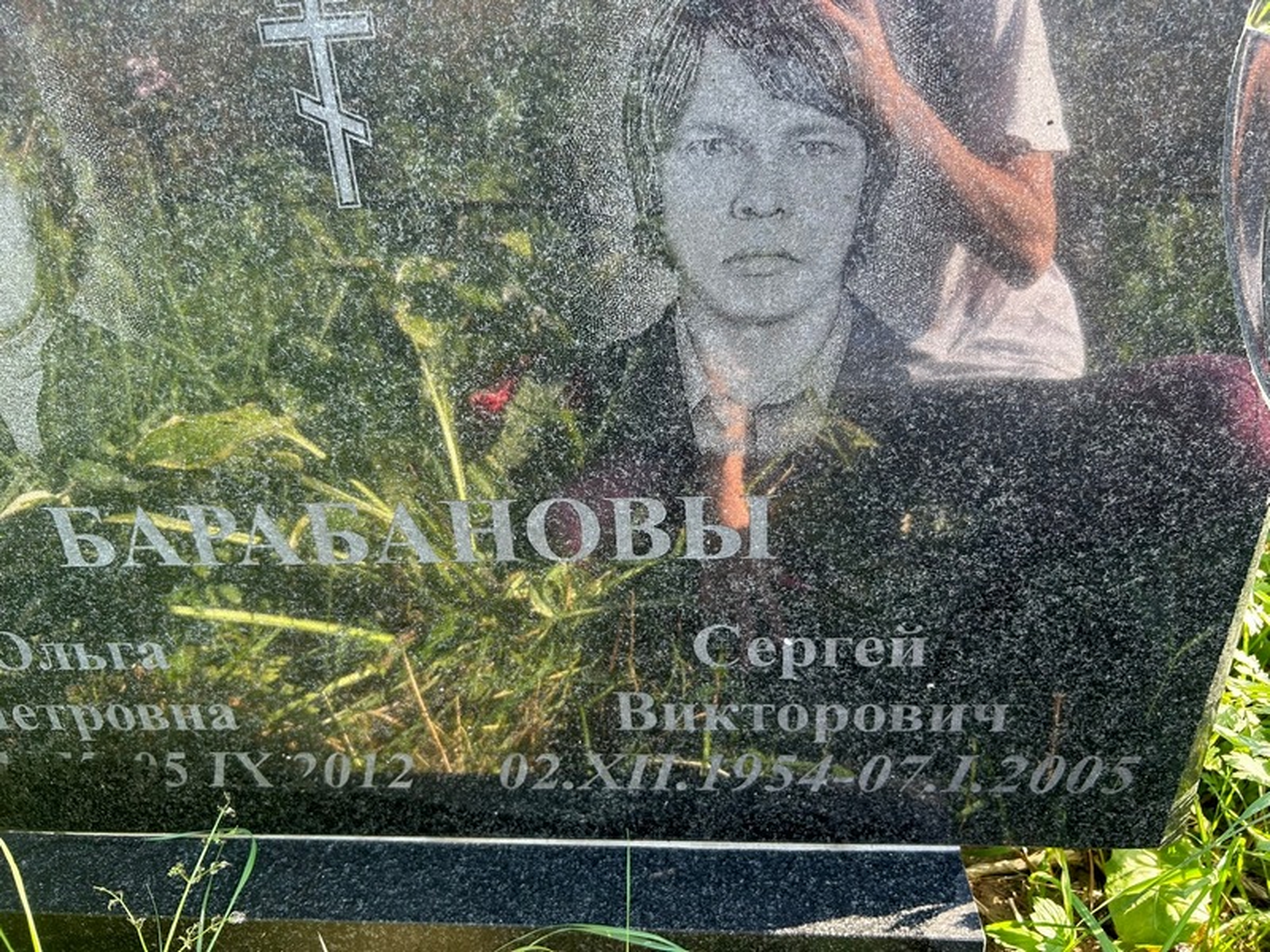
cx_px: 635
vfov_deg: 53.1
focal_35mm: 26
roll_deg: +0.7
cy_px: 476
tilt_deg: -27.2
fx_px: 954
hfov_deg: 67.3
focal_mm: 5.7
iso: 40
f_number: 1.5
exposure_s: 1/217
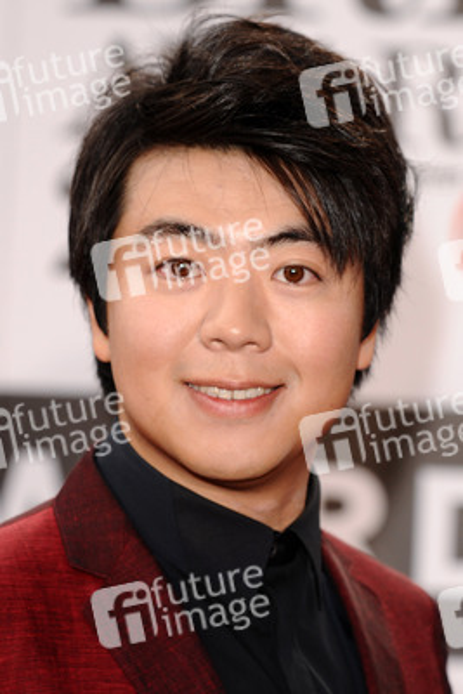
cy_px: 347
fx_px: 2660
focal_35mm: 138
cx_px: 232
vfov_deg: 14.9
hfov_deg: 9.9
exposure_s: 1/200
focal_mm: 92
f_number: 4
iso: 320
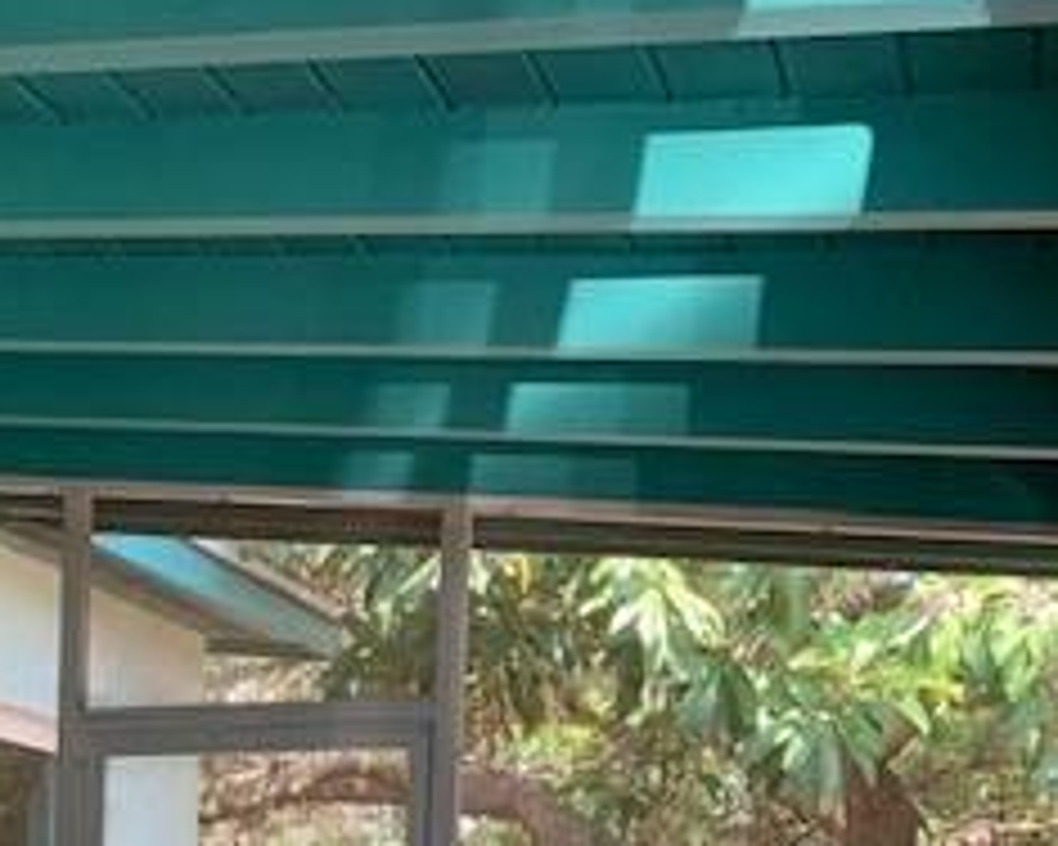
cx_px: -18
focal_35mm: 69
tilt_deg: -0.4
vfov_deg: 20.5
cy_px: 1062
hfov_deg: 26.0
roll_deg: -0.8
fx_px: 2161
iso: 80
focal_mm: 4.25
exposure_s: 1/121
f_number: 1.8
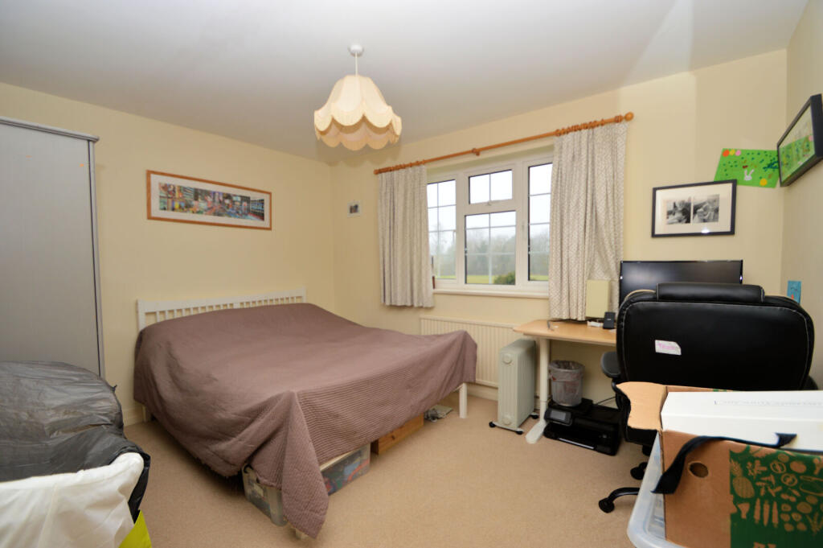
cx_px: 412
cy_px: 274
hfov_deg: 100.4
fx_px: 343
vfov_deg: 77.2
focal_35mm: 15
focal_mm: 10
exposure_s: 1/60
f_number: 4
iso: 100
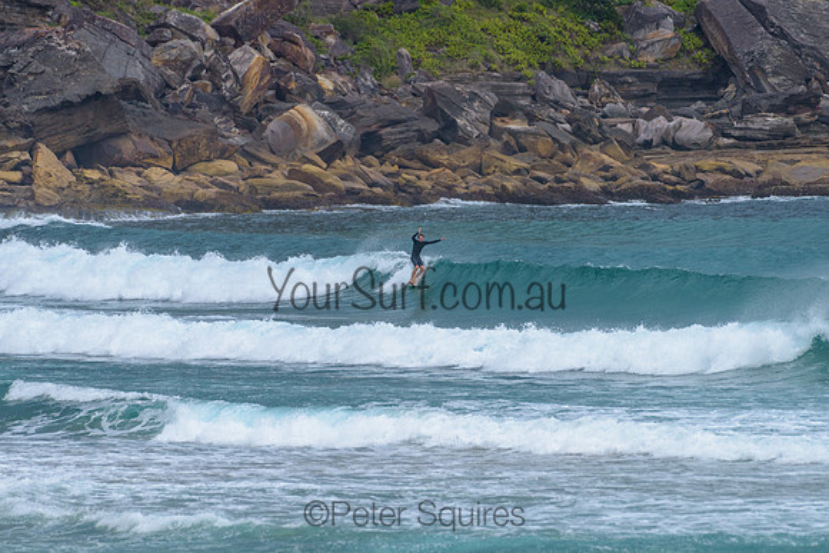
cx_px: 403
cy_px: 269
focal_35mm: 613
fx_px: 14122
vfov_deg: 2.2
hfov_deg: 3.4
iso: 360
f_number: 5.6
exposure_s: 1/2000
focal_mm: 500
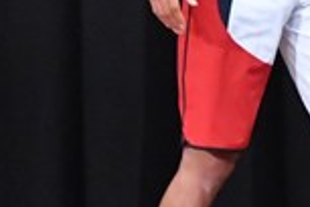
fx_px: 8826
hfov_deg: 2.0
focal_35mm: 1025
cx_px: 242
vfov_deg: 1.3
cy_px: -71
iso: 8000
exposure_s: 1/400
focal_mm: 135
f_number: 5.6
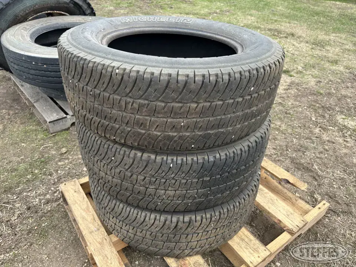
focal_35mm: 24
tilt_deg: -35.5
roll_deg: -4.9
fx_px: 247
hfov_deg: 71.6
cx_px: 178
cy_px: 134
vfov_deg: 56.8
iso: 80
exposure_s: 1/1050
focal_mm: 6.86
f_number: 1.78
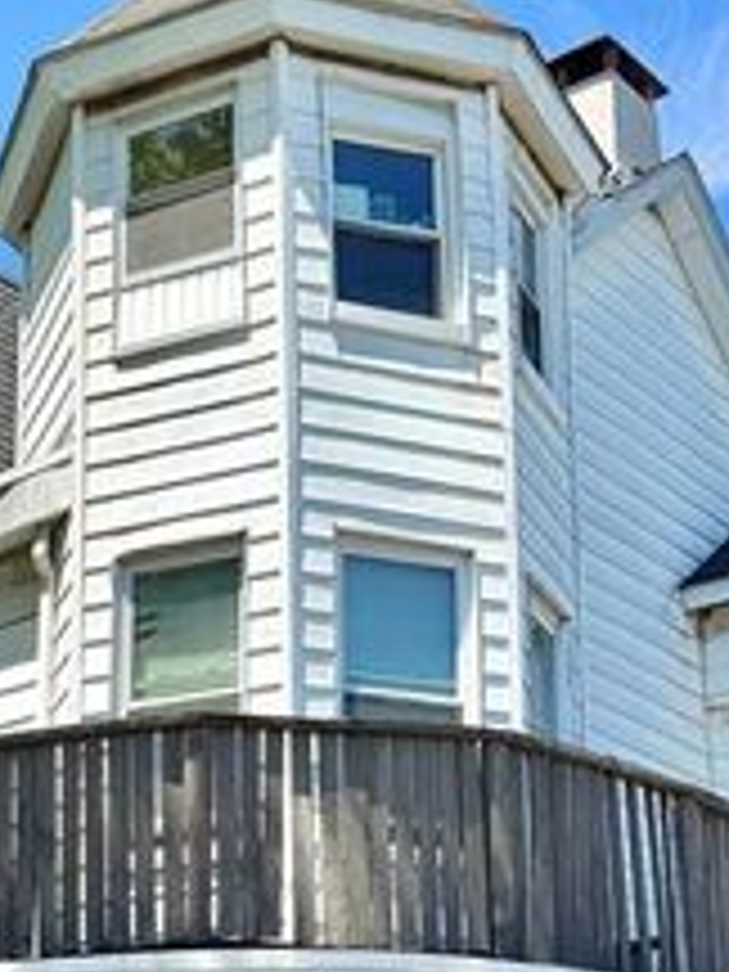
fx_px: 2078
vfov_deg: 25.6
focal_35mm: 74
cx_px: 202
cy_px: 848
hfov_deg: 19.8
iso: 80
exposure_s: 1/2710
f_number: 1.78
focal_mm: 6.76
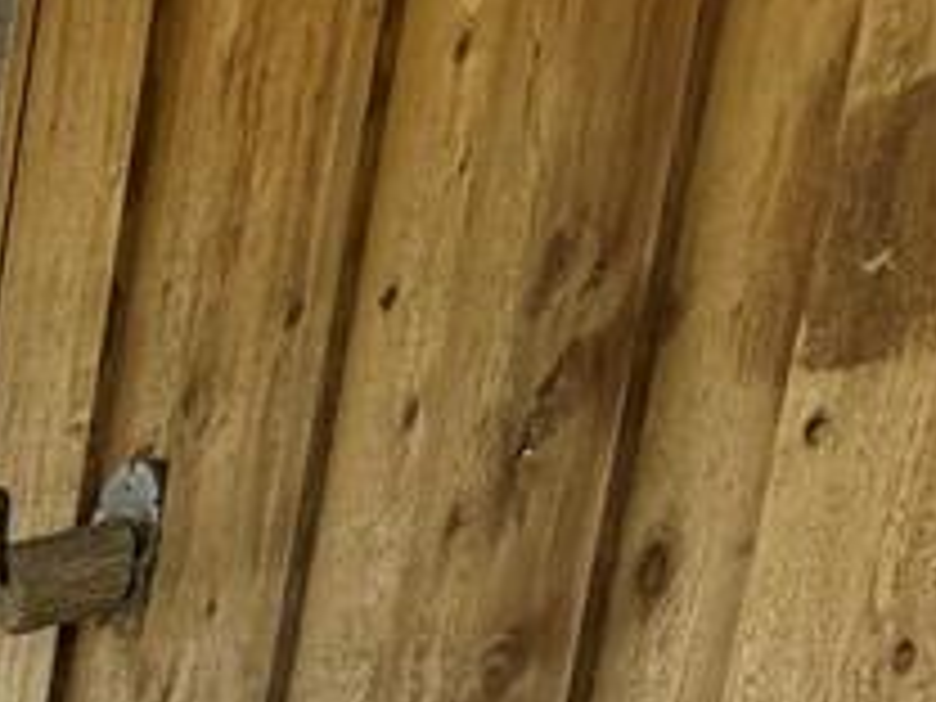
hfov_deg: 14.1
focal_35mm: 118
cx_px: -918
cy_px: 1606
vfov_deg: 10.9
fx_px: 3191
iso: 100
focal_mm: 6.76
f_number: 1.78
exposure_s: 1/660
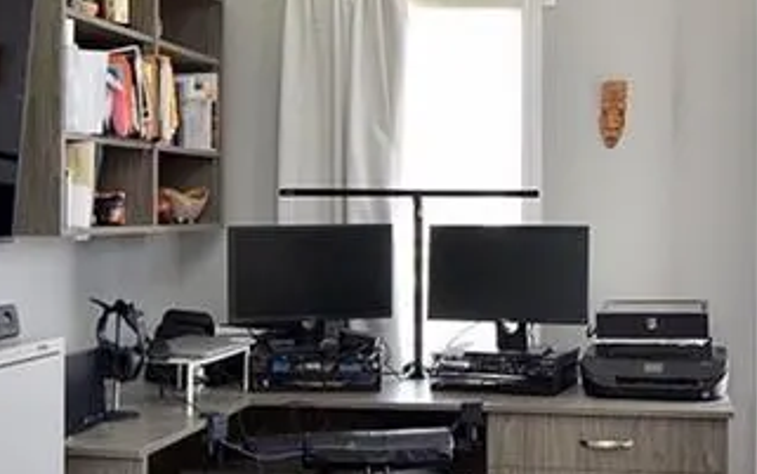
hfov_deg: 38.4
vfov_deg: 24.9
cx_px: 502
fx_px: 1073
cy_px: 199
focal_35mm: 52
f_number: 6.3
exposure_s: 1/60
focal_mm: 16
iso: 500
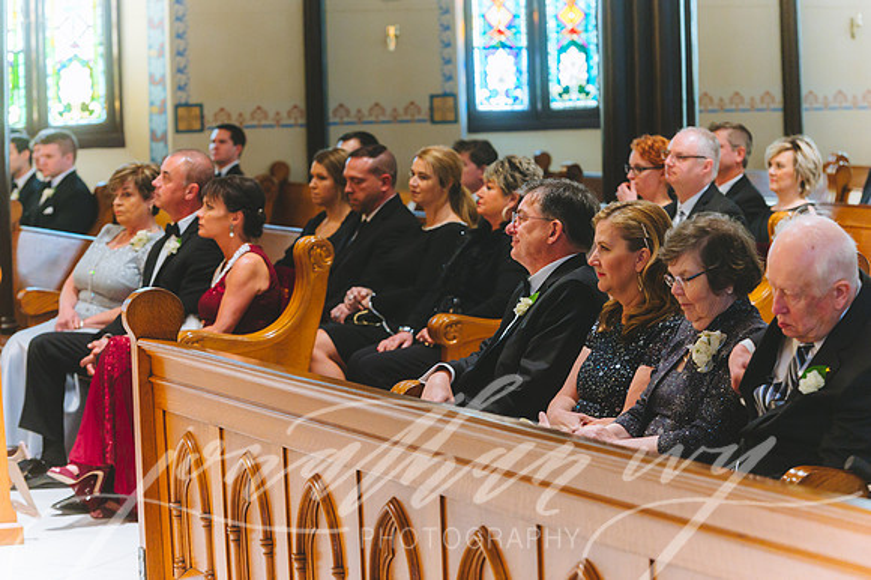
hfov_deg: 18.3
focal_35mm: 112
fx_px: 2708
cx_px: 436
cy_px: 290
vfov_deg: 12.2
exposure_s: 1/100
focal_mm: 112
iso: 2500
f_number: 3.5
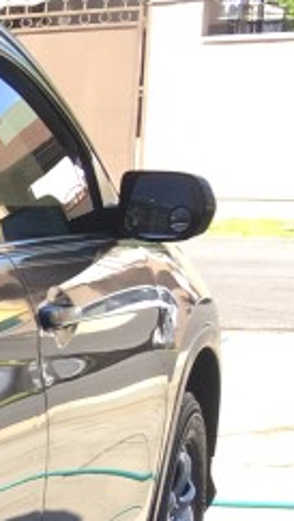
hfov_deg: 7.7
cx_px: -650
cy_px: 566
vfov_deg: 15.7
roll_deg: +4.0
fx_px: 1840
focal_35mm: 133
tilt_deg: -12.7
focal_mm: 4.15
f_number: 2.2
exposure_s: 1/211
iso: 25
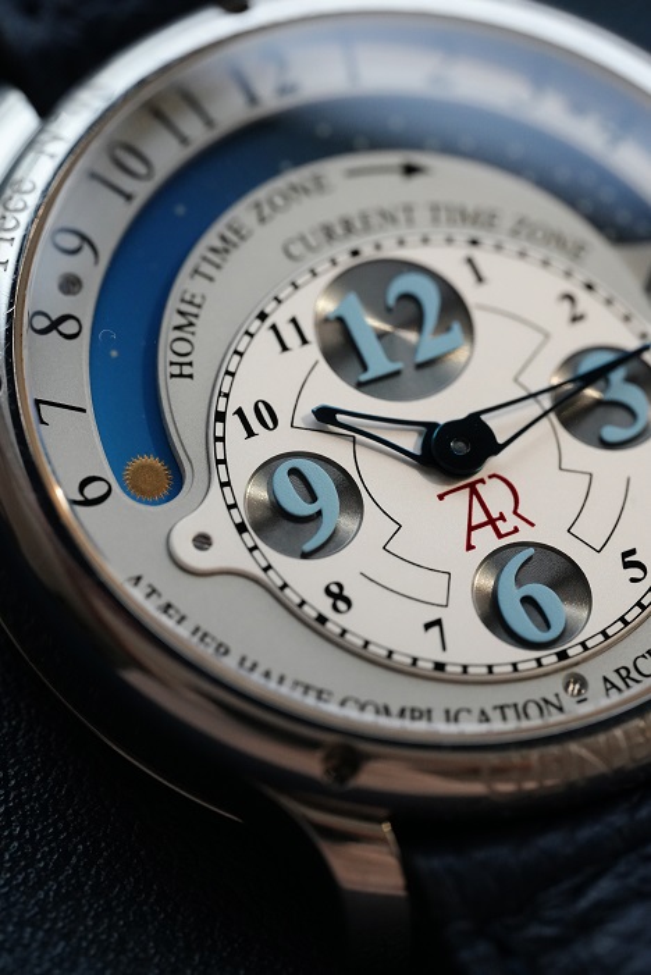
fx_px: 2845
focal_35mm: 105
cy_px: 488
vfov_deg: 19.4
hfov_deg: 13.1
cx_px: 326
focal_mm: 105
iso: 5000
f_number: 5.6
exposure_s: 1/250
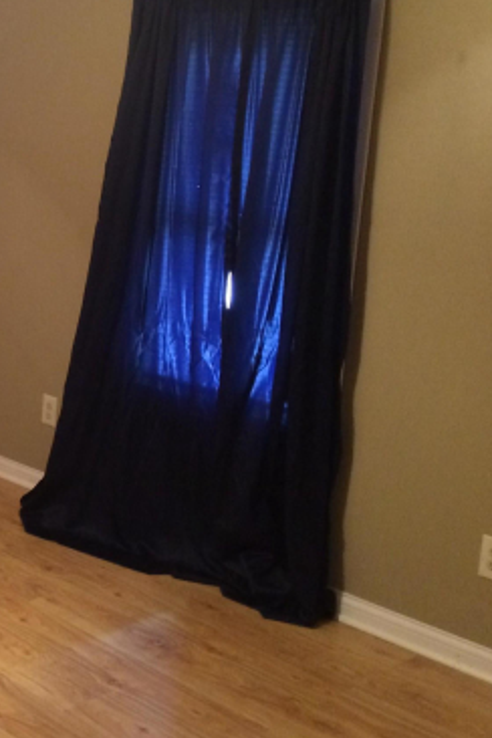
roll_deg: -2.7
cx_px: -146
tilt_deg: -11.8
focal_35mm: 55
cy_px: 296
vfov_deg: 36.1
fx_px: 1127
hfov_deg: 22.1
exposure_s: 1/15
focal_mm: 4.15
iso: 320
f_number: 2.2
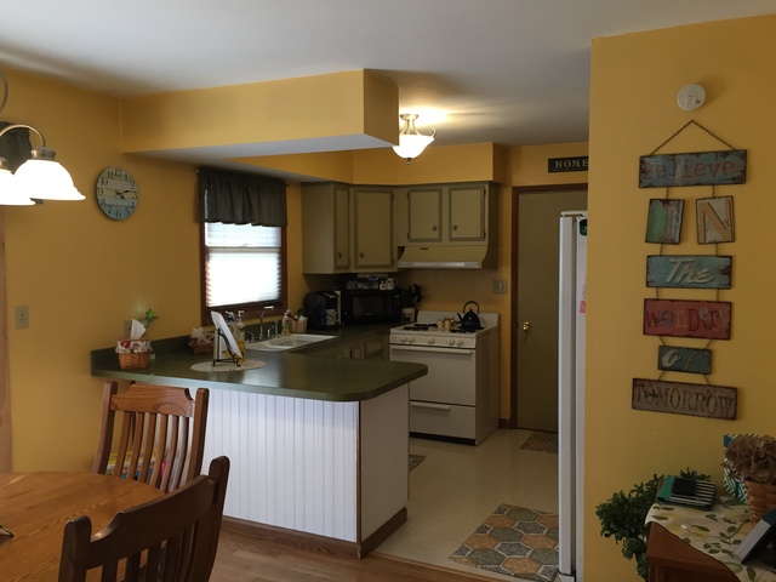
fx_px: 650
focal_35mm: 29
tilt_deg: -3.8
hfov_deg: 61.7
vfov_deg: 48.2
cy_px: 291
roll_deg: +0.7
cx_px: 388
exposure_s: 1/30
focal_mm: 4.15
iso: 100
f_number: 2.2
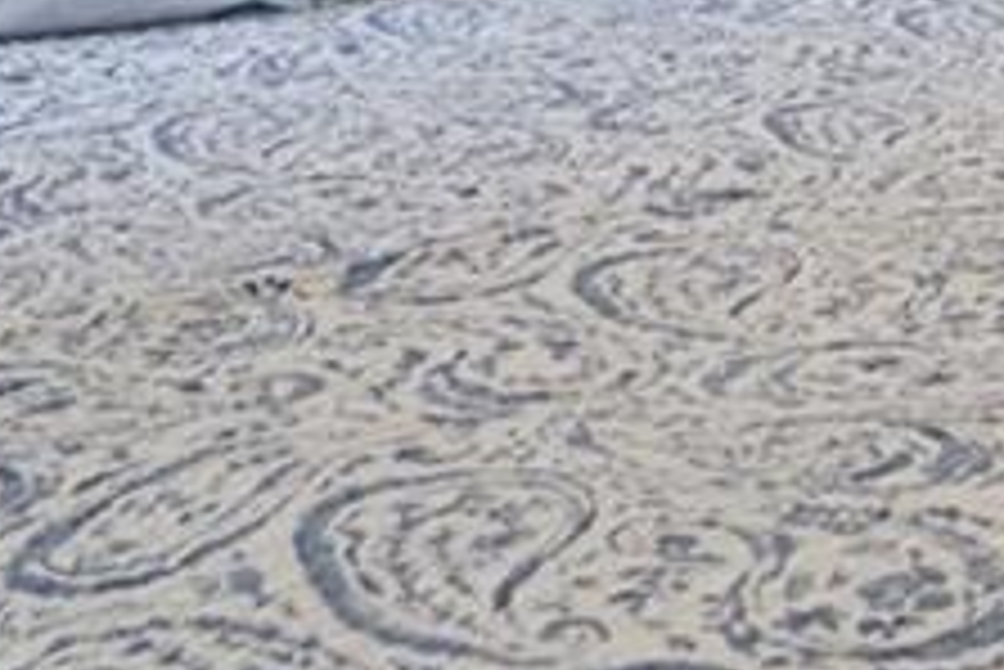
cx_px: 1517
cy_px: -450
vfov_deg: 10.2
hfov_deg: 14.7
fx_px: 3600
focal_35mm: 129
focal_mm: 12
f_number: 8
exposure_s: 1/8
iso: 320
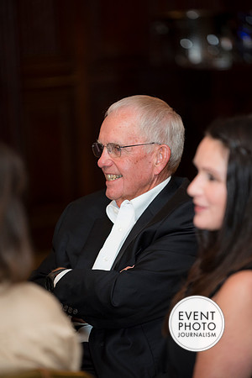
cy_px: 189
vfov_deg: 10.3
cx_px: 126
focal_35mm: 200
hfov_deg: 6.9
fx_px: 2100
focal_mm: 200
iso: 1250
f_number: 3.2
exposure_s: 1/125
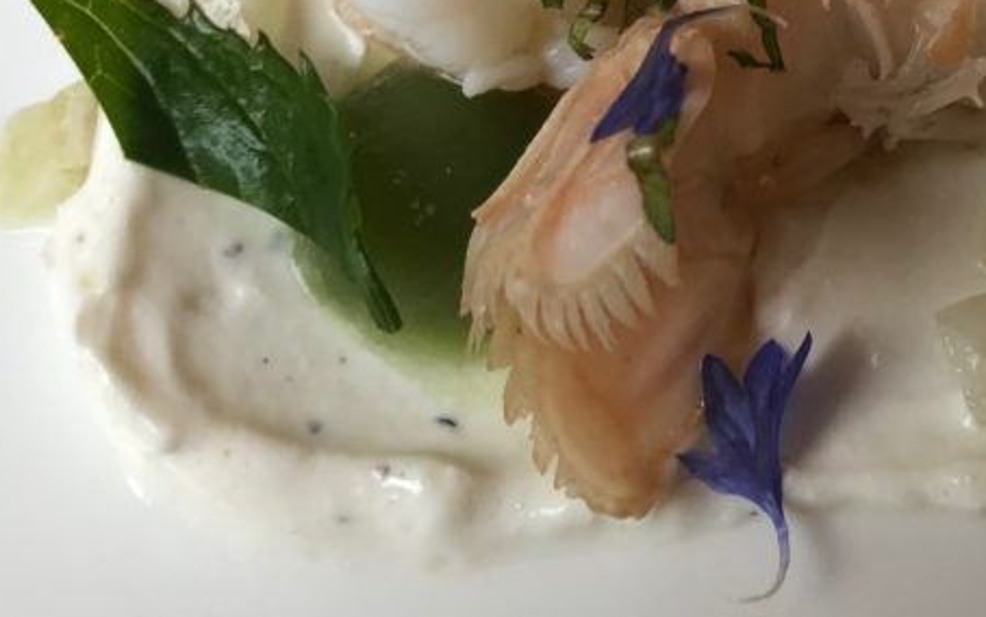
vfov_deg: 18.7
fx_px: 1801
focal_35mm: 67
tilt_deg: -63.2
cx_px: 958
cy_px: -63
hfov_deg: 28.9
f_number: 1.8
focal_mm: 4
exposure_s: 1/25
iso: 32
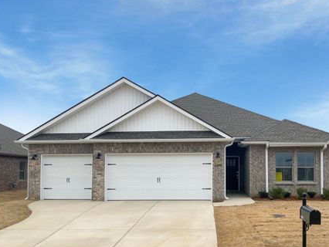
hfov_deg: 53.8
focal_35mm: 34
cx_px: 185
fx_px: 323
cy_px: 141
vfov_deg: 41.7
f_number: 1.8
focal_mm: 3
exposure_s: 1/816
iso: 16
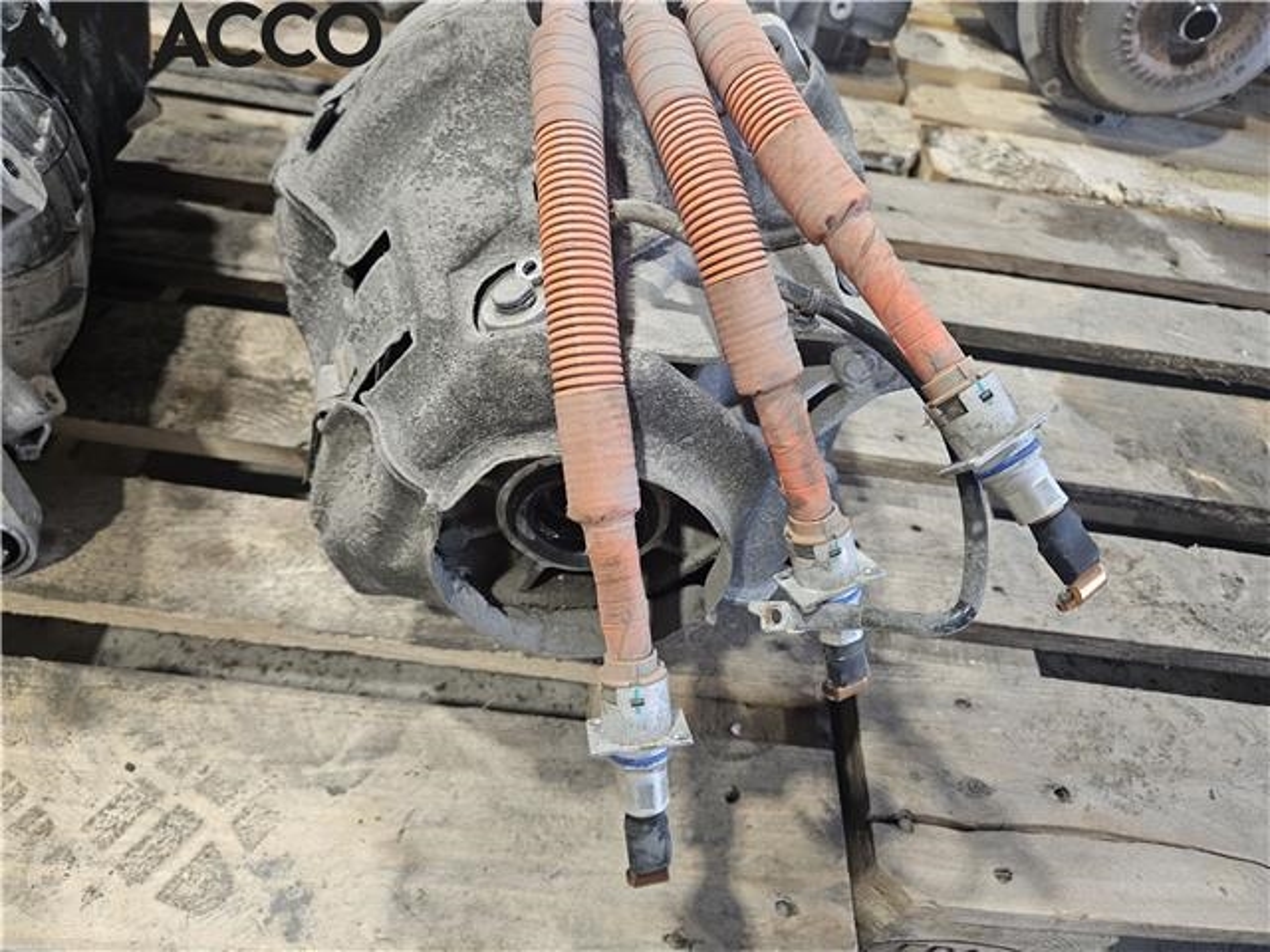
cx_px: 635
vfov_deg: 58.9
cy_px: 476
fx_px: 844
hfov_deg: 73.9
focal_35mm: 23
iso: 200
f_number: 1.8
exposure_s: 1/100
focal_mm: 5.4
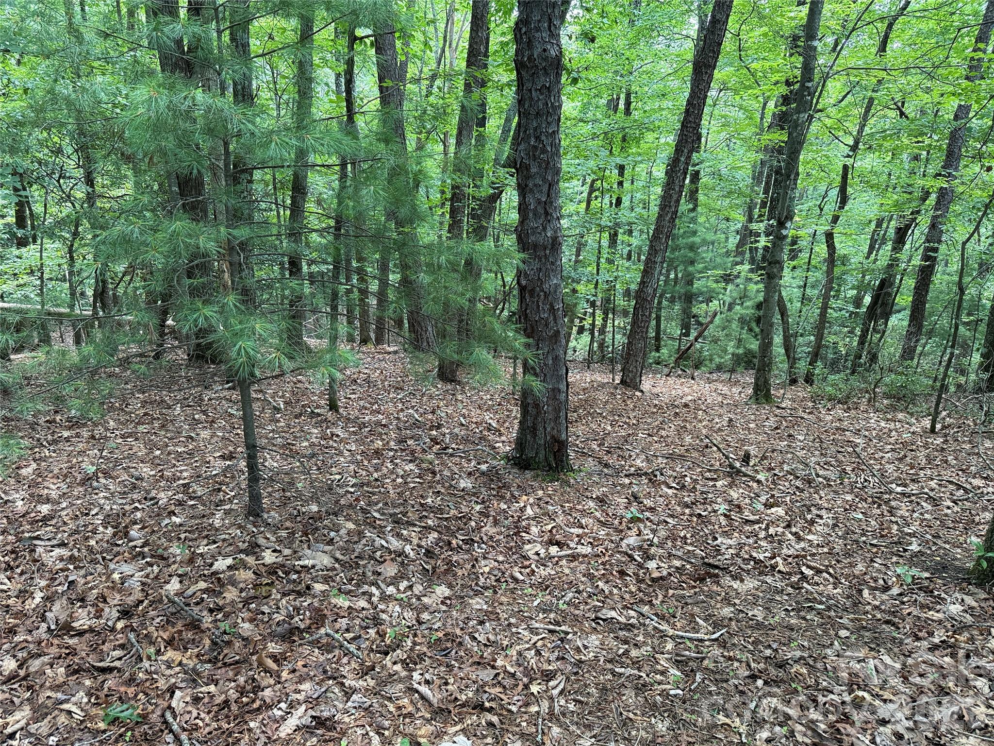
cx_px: 497
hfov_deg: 71.6
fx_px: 689
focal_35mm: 24
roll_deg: +1.0
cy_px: 373
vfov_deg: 56.8
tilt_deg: -18.0
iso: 200
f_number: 1.78
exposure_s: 1/113
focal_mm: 6.76
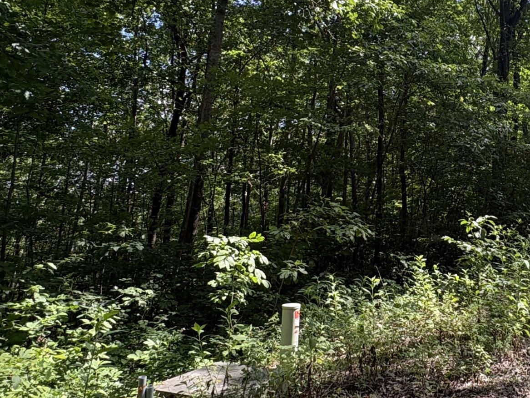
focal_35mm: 36
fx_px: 551
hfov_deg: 48.1
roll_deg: -1.0
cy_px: 113
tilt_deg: +10.8
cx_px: 435
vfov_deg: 38.9
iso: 64
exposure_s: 1/286
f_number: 2.2
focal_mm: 2.22
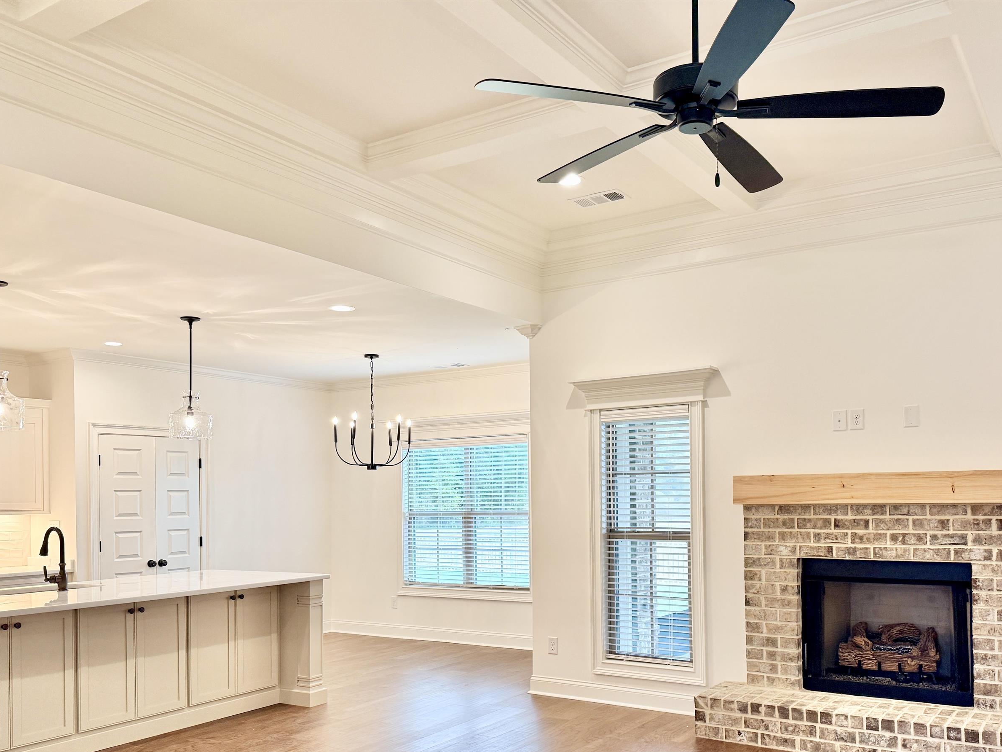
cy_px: 484
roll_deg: +0.2
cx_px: 531
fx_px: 897
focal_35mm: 31
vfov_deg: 44.9
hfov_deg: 58.3
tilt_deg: +1.3
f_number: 1.78
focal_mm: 6.76
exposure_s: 1/120
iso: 125
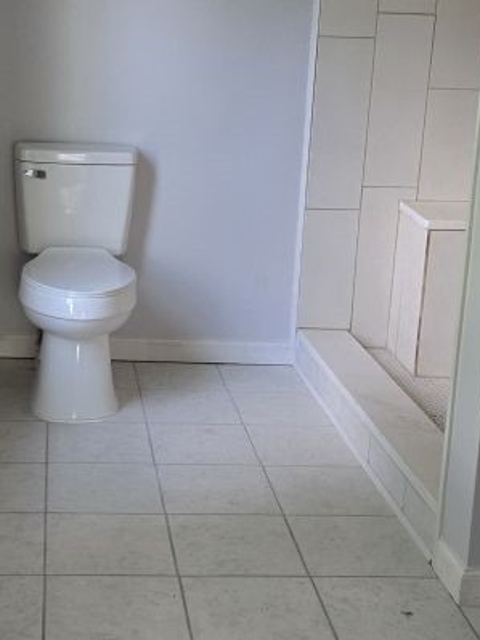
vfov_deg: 32.6
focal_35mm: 59
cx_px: 141
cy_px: 244
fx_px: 1091
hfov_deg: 24.6
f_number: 1.8
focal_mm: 5.4
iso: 320
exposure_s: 1/120
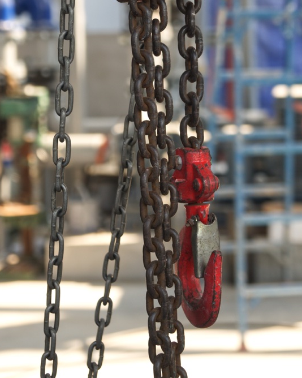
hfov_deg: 13.5
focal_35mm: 114
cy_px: 65
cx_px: 165
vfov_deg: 16.7
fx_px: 1272
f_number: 4
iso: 100
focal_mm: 45
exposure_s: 1/160
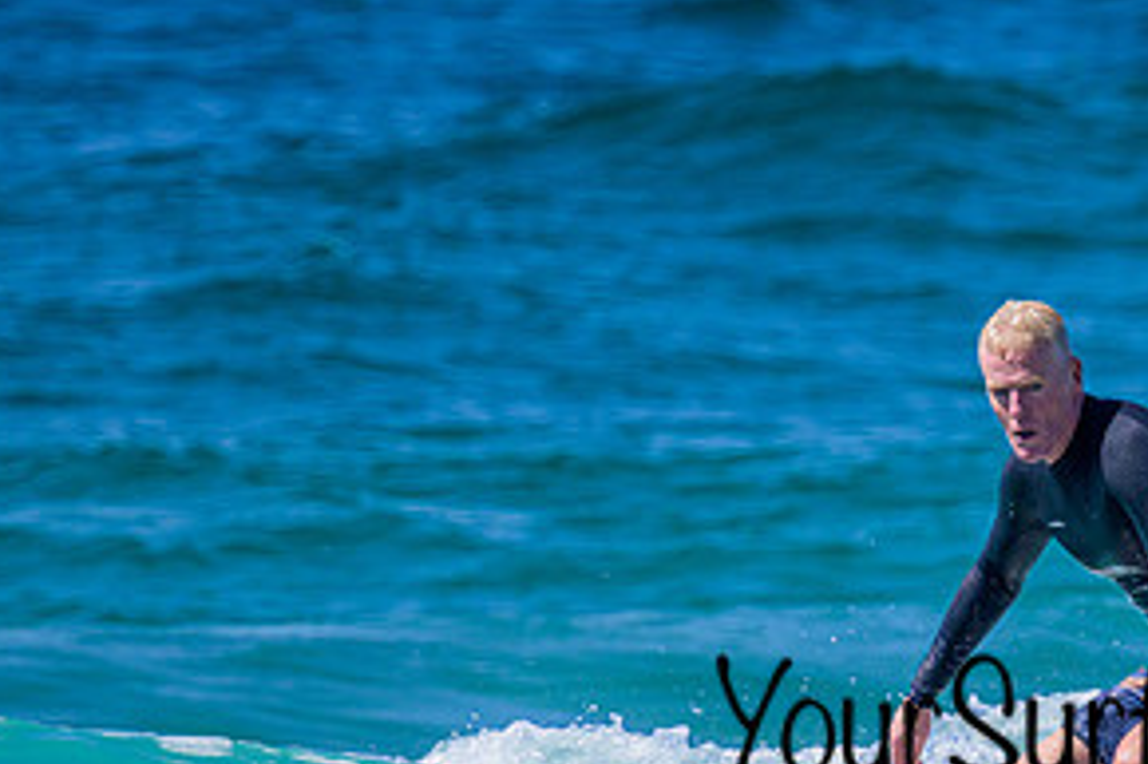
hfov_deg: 1.3
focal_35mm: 1601
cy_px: 683
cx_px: 1124
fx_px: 51023
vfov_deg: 0.9
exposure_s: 1/2000
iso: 900
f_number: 11
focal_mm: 800
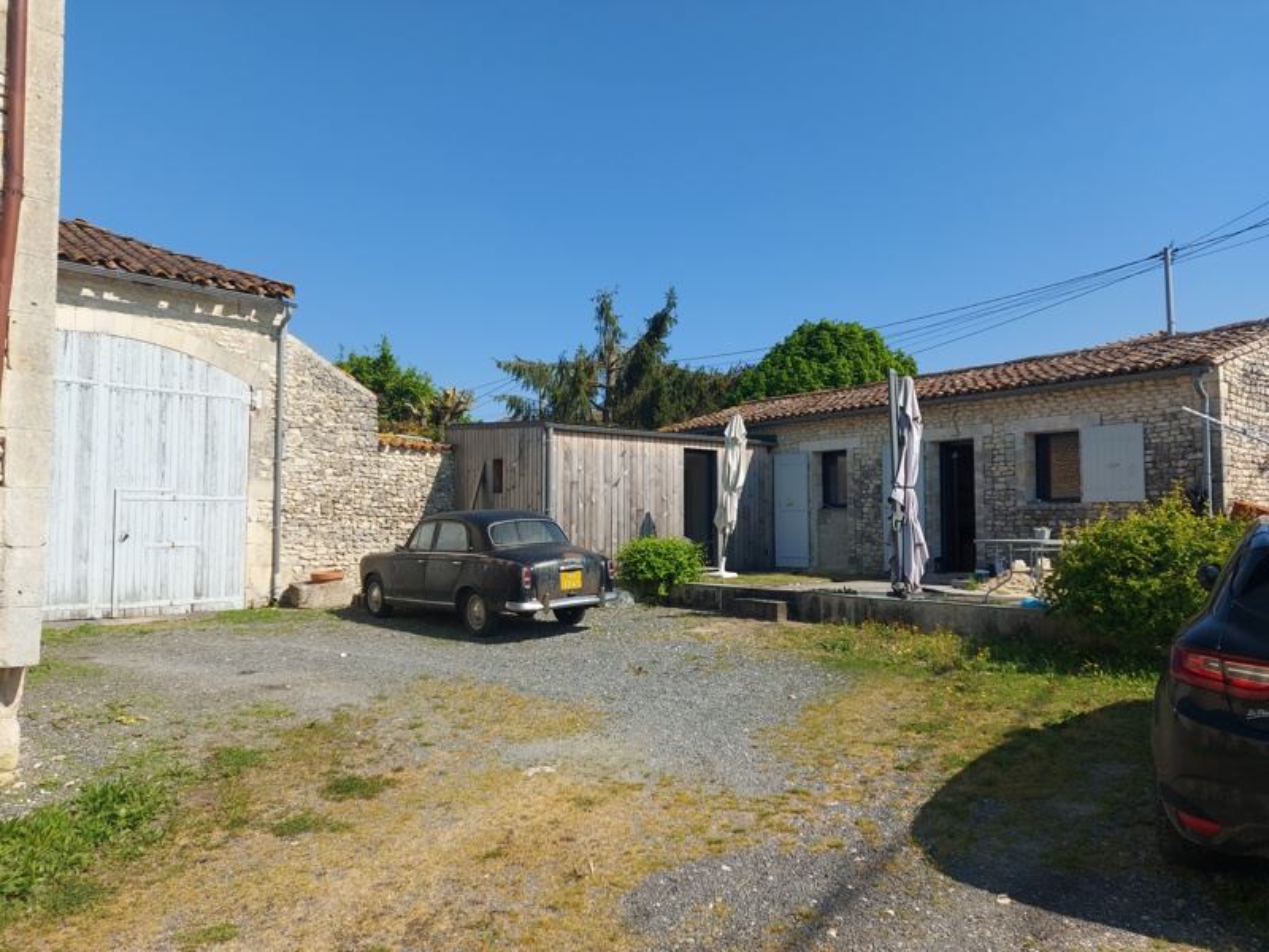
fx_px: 880
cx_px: 634
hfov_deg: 71.6
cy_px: 476
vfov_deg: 56.8
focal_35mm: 24
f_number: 1.8
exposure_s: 1/1245
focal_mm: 5.23
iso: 32
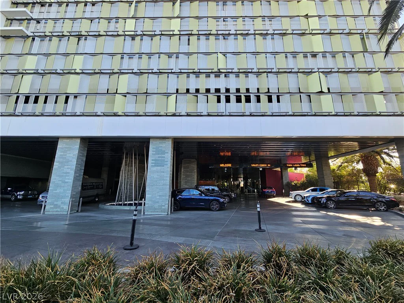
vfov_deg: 89.9
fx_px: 152
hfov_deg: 106.2
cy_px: 152
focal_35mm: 13
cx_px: 202
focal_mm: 2.2
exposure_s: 1/143
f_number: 2.2
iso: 50
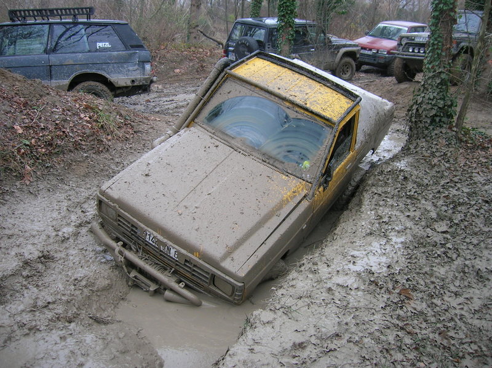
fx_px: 483
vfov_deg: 41.8
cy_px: 184
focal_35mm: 34
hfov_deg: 54.0
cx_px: 246
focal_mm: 5.7
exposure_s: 1/15
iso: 50
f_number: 2.9
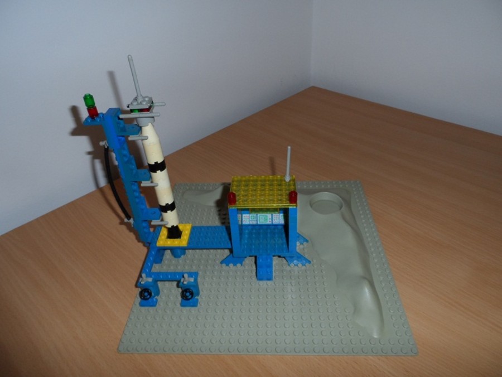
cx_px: 251
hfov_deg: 71.6
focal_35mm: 24
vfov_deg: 56.9
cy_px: 188
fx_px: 348
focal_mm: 4
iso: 100
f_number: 3.2
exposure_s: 1/30
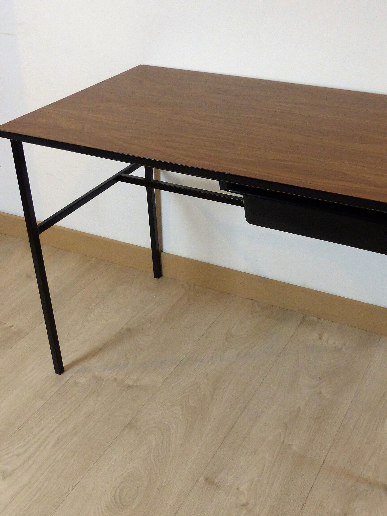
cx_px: 245
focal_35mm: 43
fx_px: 641
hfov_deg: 33.4
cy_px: 217
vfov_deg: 43.7
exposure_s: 1/60
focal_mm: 5.6
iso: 400
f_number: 2.8
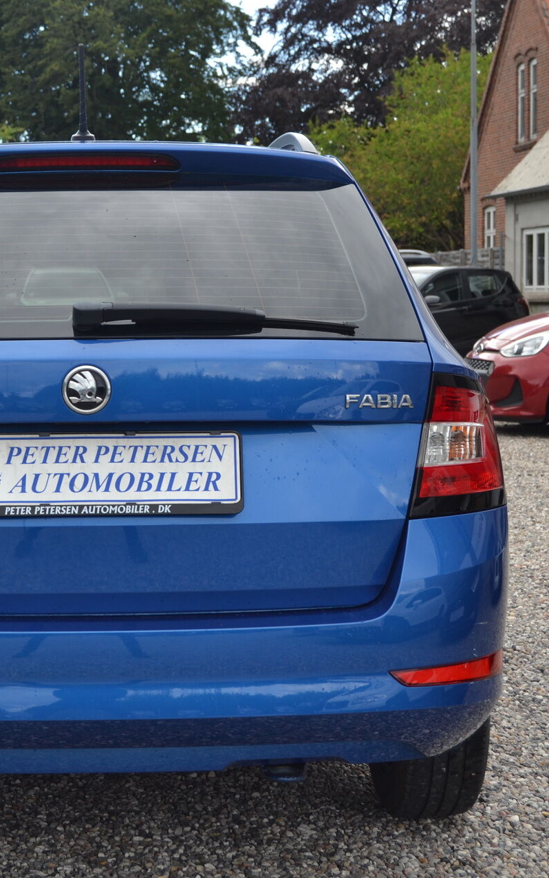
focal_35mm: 69
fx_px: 1651
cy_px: 438
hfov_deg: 18.7
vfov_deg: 29.8
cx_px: 89
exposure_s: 1/160
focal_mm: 30
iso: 100
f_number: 6.3
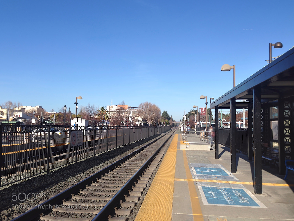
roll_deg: -0.9
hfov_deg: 55.3
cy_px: 110
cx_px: 147
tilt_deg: +3.0
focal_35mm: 33
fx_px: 280
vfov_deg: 43.0
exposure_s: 1/1869
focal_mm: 4.12
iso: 50
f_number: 2.4
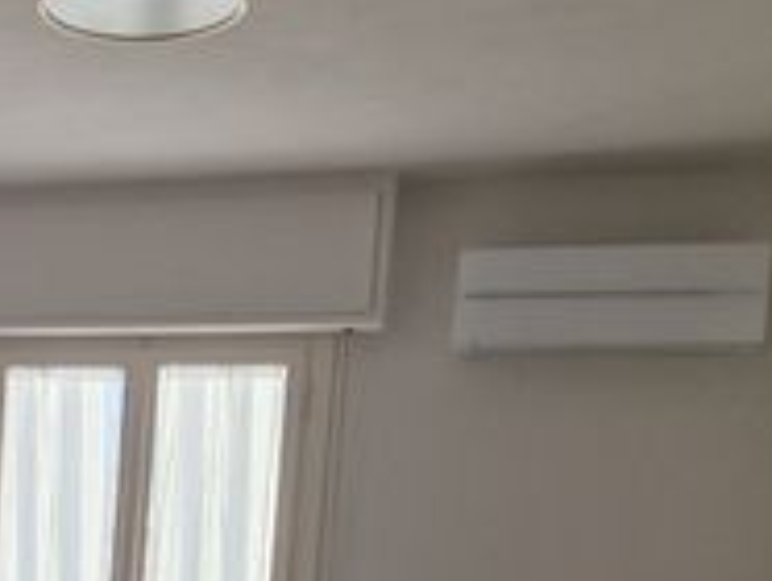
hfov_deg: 24.2
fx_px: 1652
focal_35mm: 74
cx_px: -116
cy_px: 764
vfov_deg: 18.5
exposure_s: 1/180
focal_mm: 5.4
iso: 160
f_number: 1.8
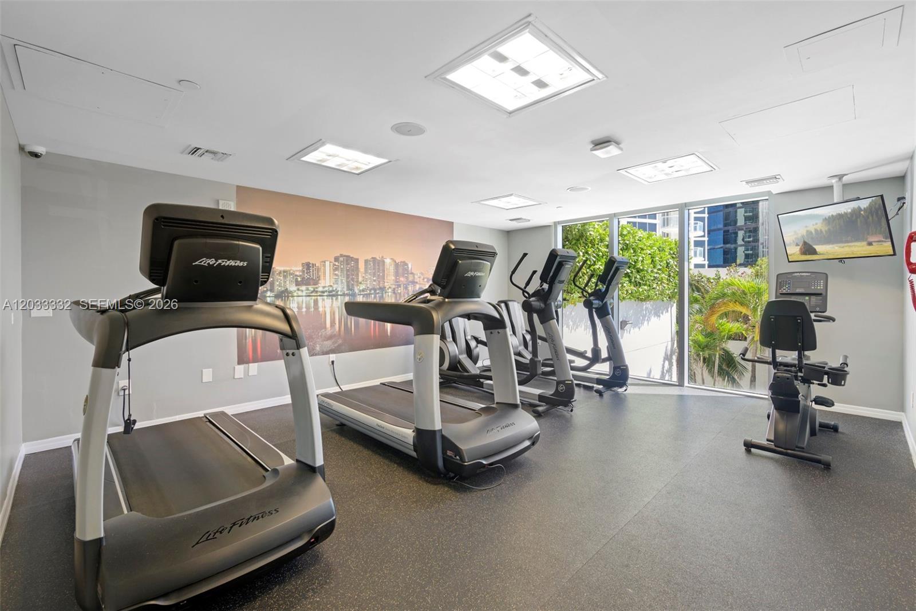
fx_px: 394
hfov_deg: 98.6
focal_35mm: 16
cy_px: 306
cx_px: 458
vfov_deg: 75.5
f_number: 8
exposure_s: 1/1.67
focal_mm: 15.5
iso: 100
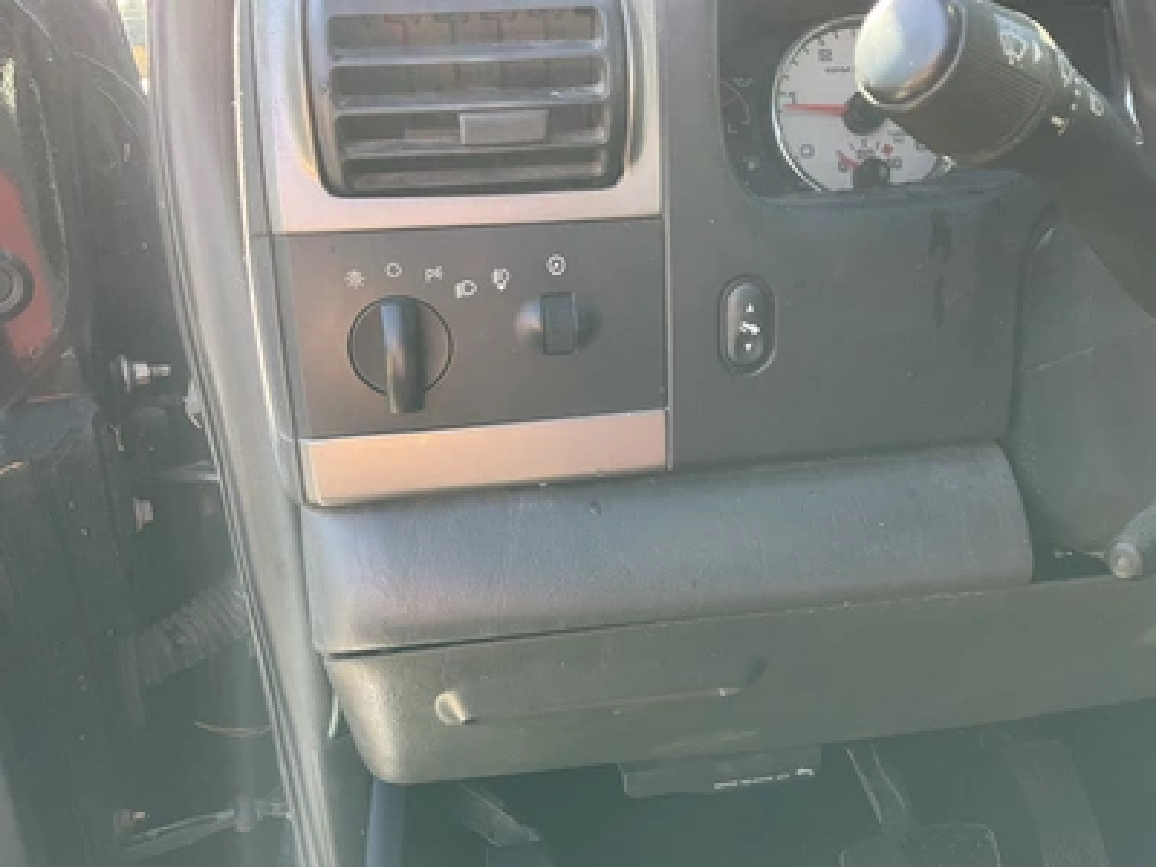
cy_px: 434
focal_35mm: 29
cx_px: 578
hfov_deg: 61.7
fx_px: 968
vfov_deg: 48.2
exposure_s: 1/122
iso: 32
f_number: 1.8
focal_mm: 3
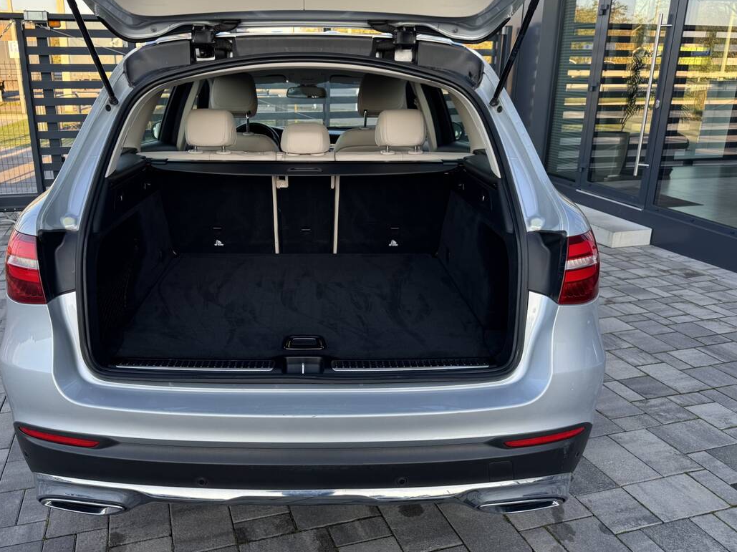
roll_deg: -0.4
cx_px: 312
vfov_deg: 49.6
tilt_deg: -17.5
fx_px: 596
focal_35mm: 28
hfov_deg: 63.1
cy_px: 248
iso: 80
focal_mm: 6.76
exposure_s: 1/299
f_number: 1.78
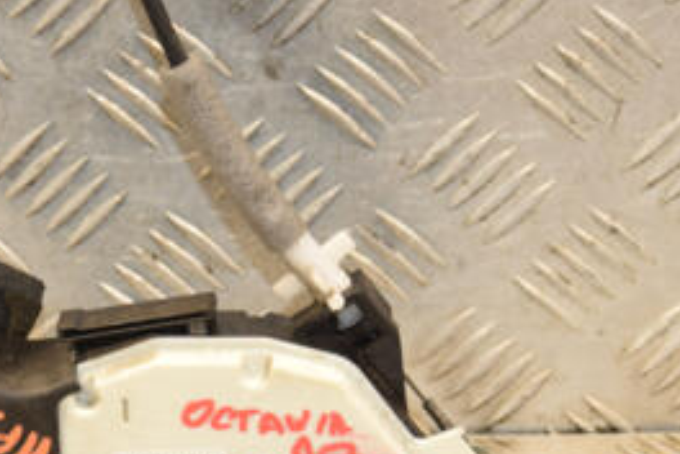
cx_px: 242
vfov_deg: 6.5
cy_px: 431
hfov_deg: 9.7
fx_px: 3985
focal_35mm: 211
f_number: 6.3
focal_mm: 62
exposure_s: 1/200
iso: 800
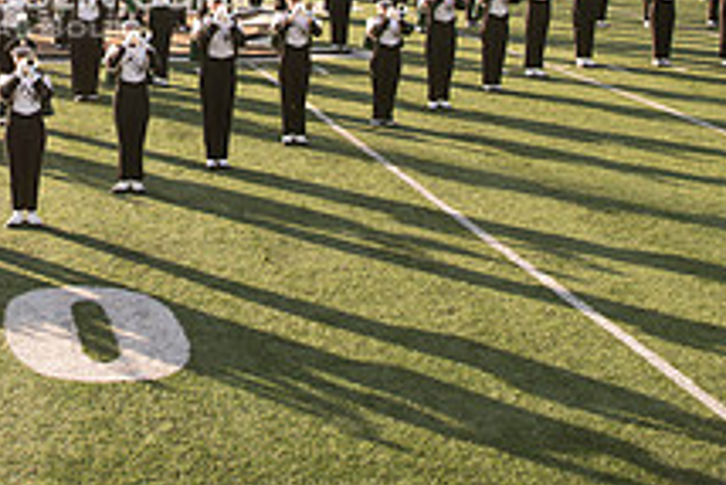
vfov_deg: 19.5
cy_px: -124
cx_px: -7
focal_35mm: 65
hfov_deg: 28.9
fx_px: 1312
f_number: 5
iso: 320
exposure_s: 1/640
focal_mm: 24
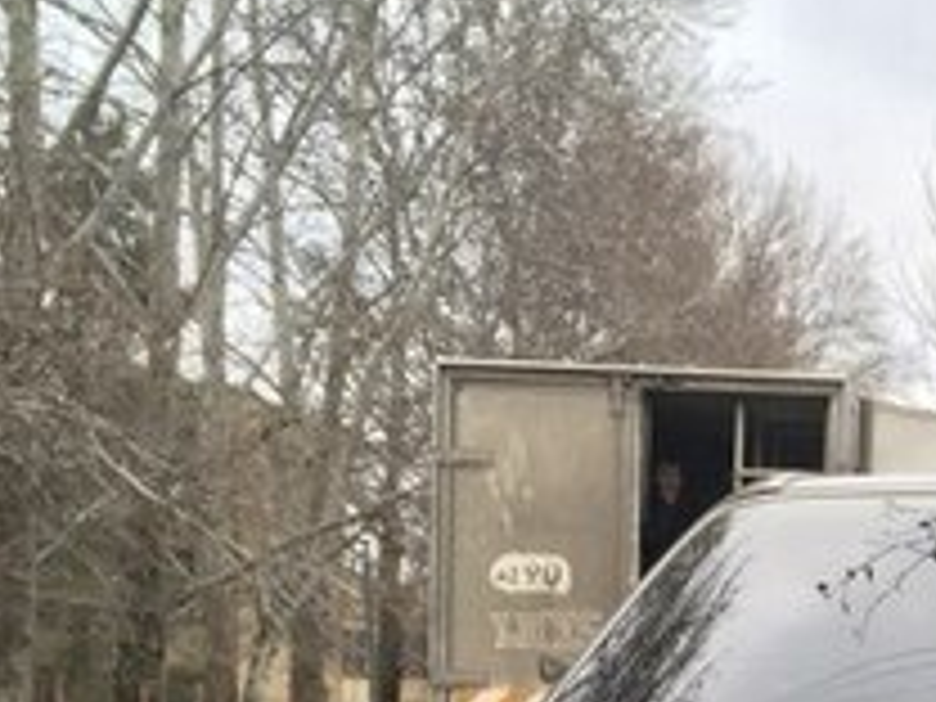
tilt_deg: -4.2
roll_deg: -2.6
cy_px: 970
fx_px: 2488
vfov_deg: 15.2
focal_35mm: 92
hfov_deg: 19.7
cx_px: 1192
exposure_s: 1/120
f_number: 2.2
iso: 25
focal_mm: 4.15
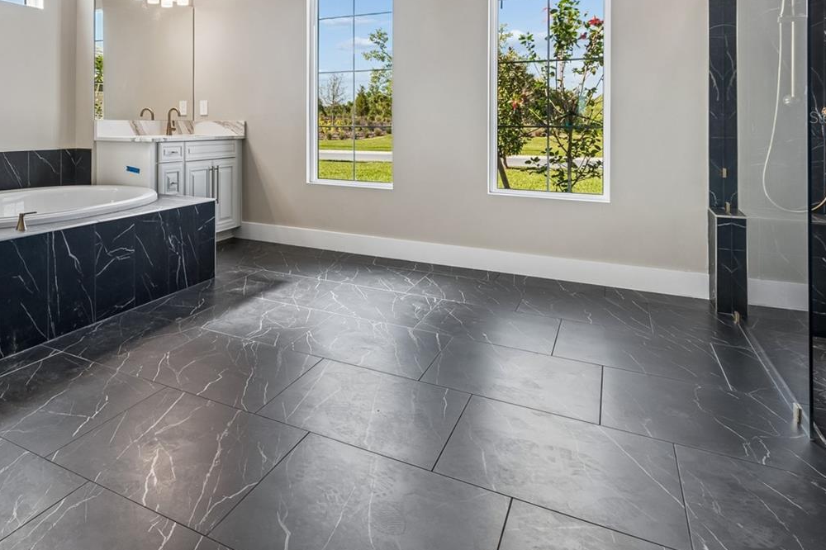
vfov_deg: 50.2
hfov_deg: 69.6
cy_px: 117
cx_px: 222
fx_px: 550
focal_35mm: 24
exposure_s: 1/13
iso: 100
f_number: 7.1
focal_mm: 10
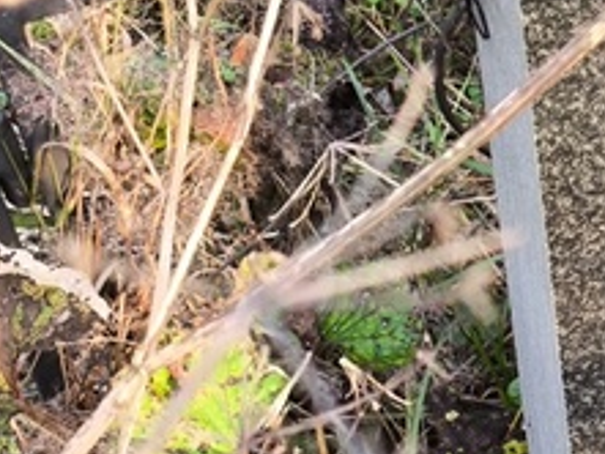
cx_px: 905
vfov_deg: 8.2
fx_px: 3165
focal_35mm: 181
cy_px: 427
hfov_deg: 10.5
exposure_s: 1/50
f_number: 1.7
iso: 64
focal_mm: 4.71
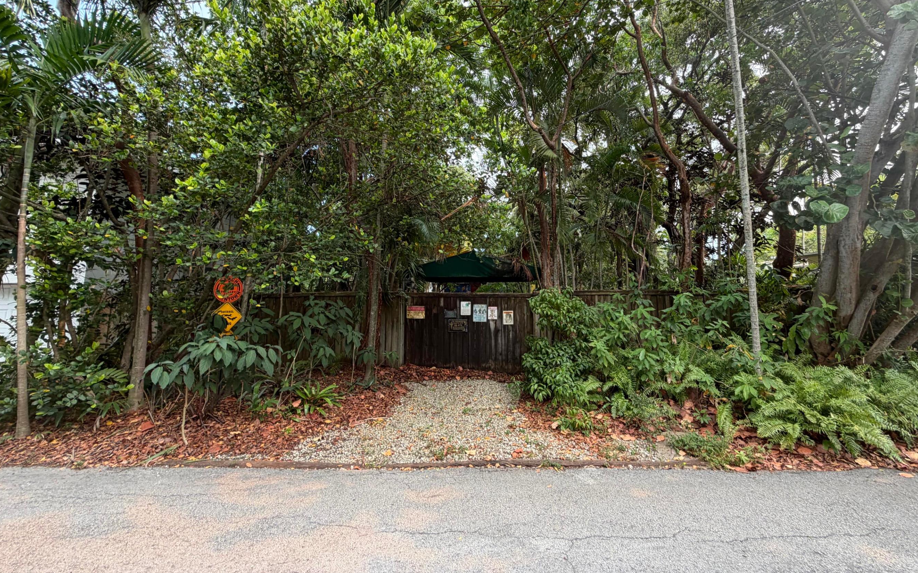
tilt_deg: +5.8
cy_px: 242
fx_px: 400
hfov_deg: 97.7
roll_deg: +0.2
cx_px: 492
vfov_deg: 70.8
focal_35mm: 16
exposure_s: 1/121
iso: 64
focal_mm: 2.22
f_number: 2.2
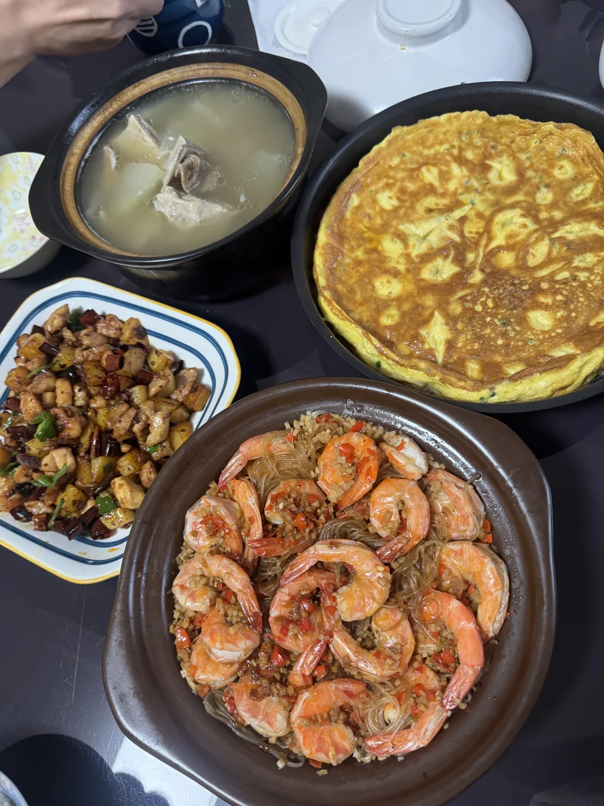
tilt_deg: -64.6
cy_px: 403
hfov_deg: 56.8
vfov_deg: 71.6
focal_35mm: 24
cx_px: 302
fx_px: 558
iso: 400
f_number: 1.78
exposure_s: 1/59
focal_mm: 6.76
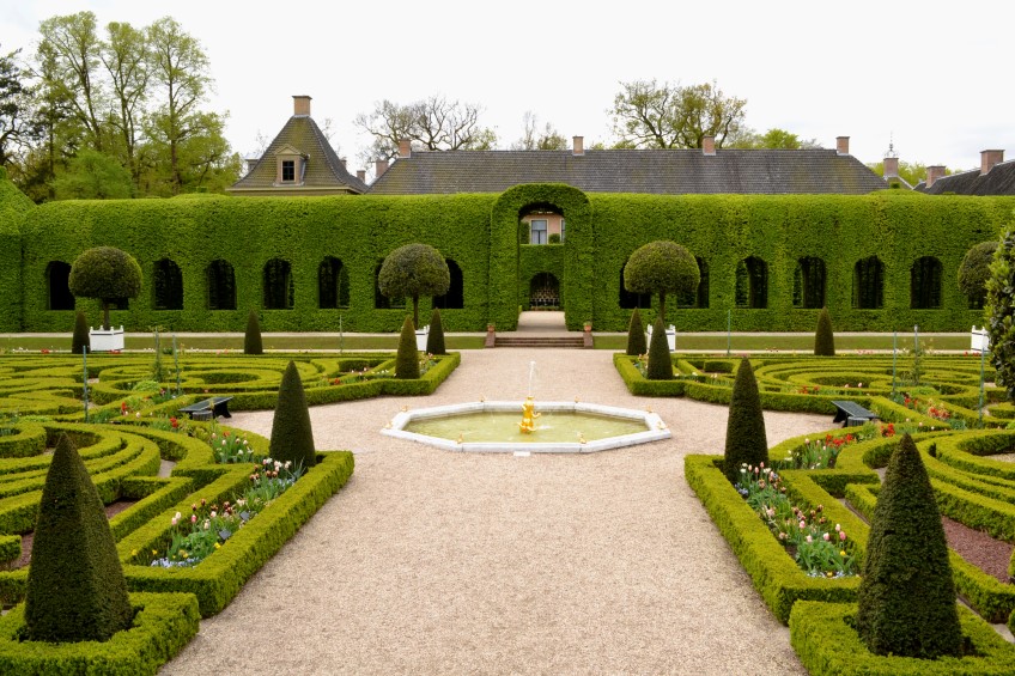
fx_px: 930
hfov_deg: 57.2
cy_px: 338
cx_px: 508
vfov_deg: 40.0
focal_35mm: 33
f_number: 16
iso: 400
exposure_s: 1/60
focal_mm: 22
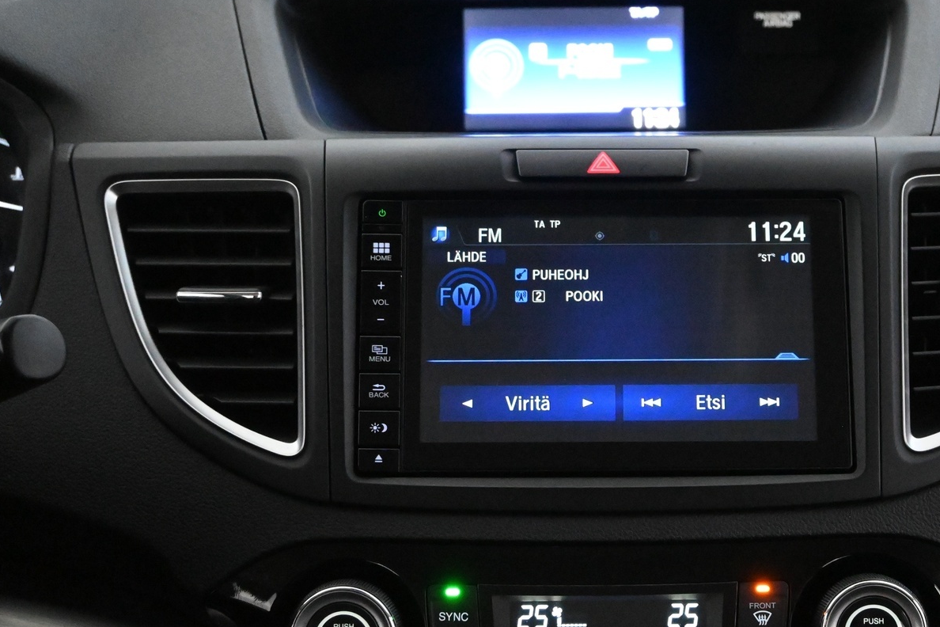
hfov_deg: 26.6
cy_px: 355
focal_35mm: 76
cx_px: 612
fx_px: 1976
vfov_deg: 18.0
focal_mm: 37
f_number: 5.3
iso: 10000
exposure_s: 1/60
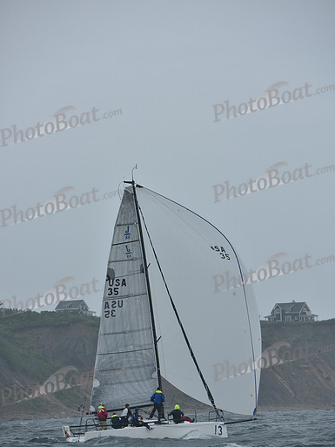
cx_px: 168
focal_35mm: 212
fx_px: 2734
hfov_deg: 7.0
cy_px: 238
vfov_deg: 9.3
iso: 320
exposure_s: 1/1000
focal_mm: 195
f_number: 6.3
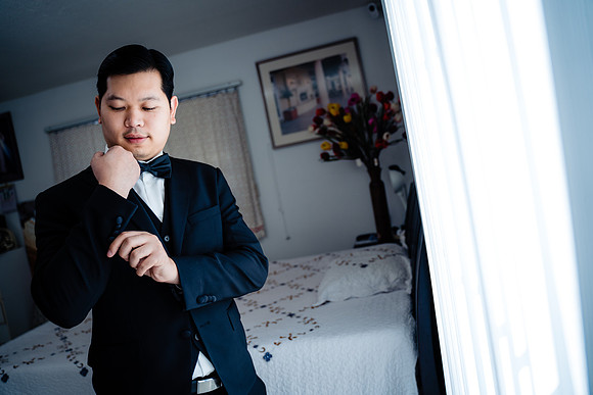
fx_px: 461
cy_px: 198
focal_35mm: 28
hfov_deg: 65.5
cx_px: 296
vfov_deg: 46.4
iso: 250
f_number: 2.8
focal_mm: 28
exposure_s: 1/320
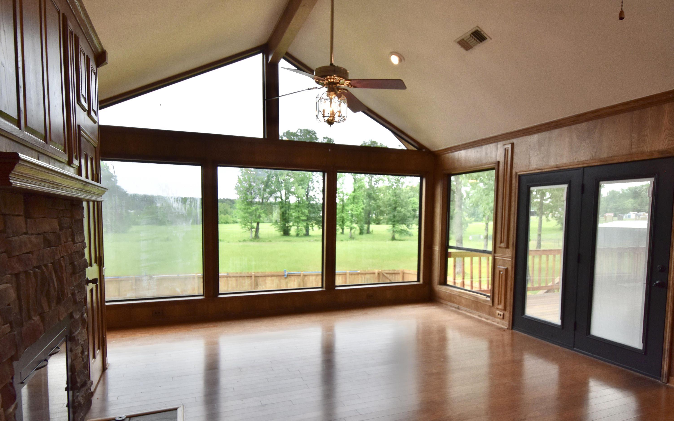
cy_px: 209
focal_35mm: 22
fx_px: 404
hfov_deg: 79.6
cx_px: 342
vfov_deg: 55.1
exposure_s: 1/200
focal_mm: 14
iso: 400
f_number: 10
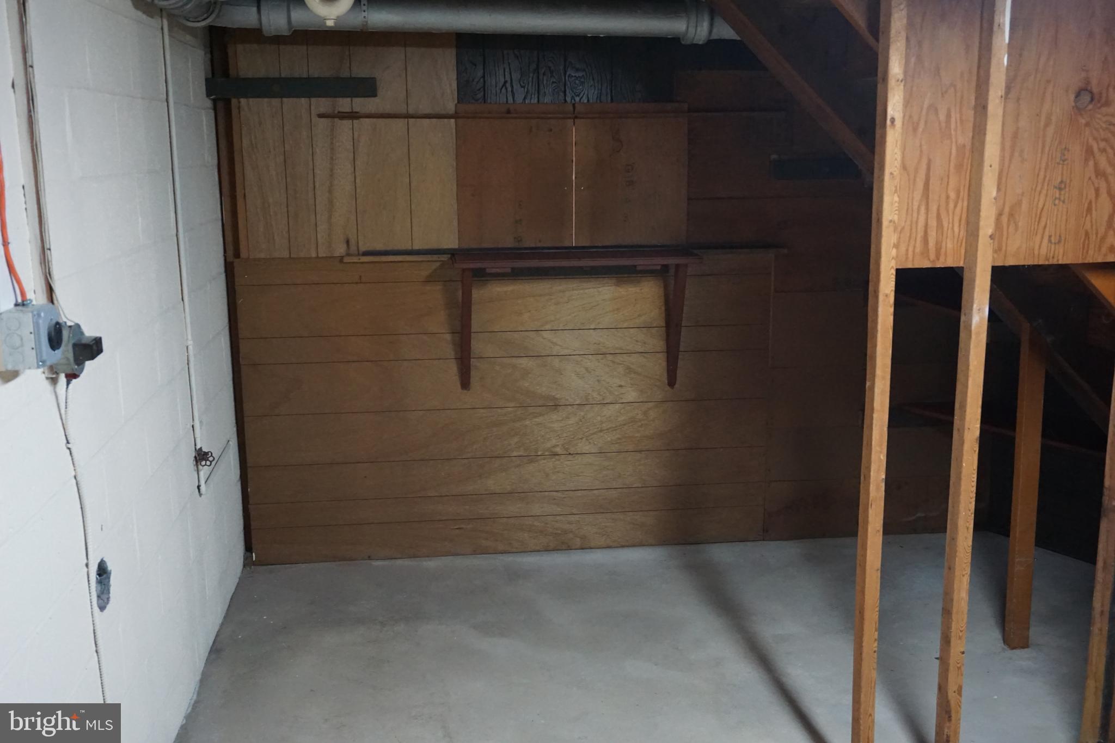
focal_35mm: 36
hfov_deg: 53.1
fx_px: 1115
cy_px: 372
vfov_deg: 36.9
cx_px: 558
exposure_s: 1/40
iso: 3200
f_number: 4.5
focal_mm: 24
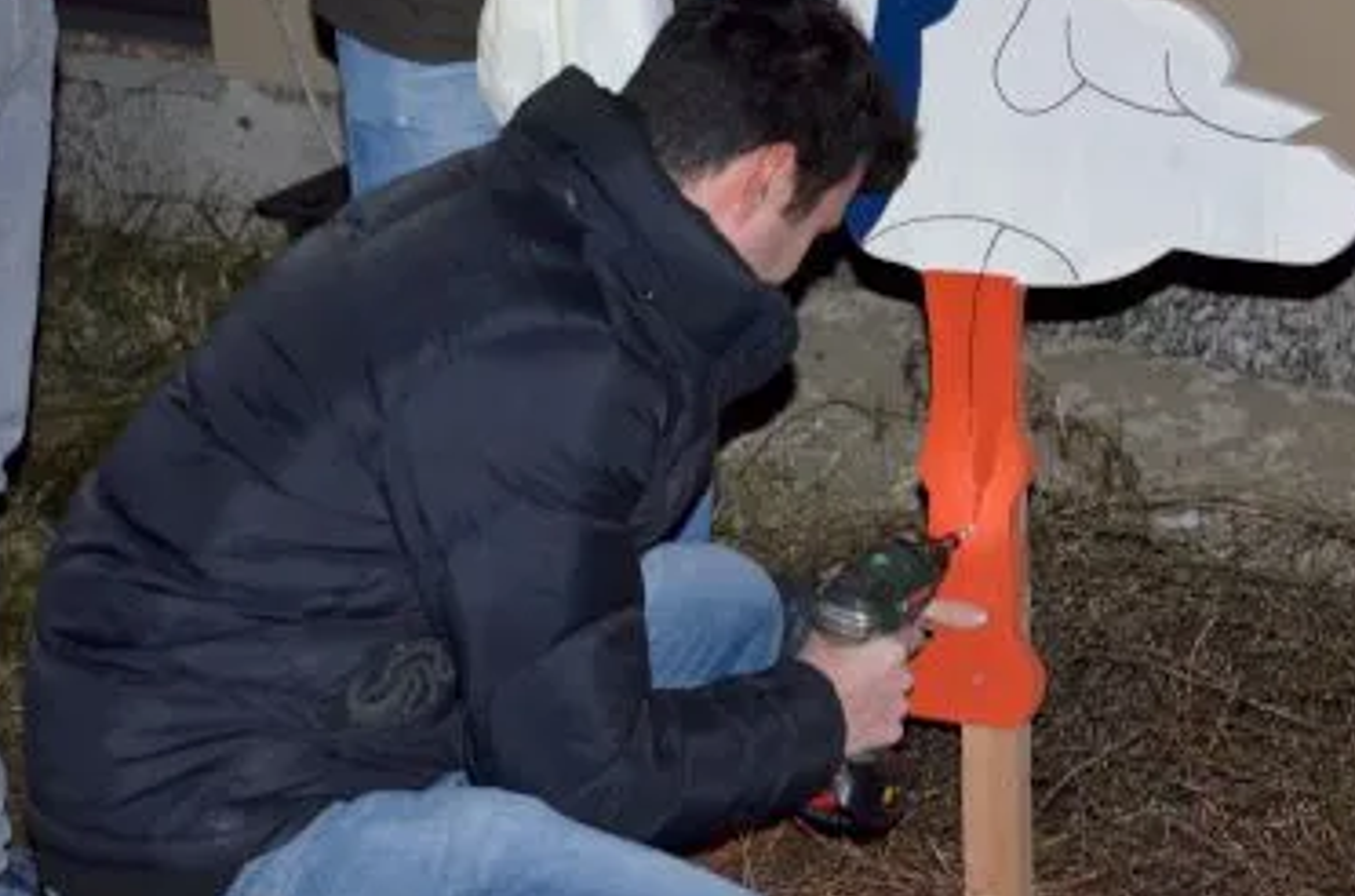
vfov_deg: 12.4
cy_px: 579
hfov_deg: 18.6
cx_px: 670
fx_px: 4130
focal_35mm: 110
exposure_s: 1/60
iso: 3200
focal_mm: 42
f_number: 4.8
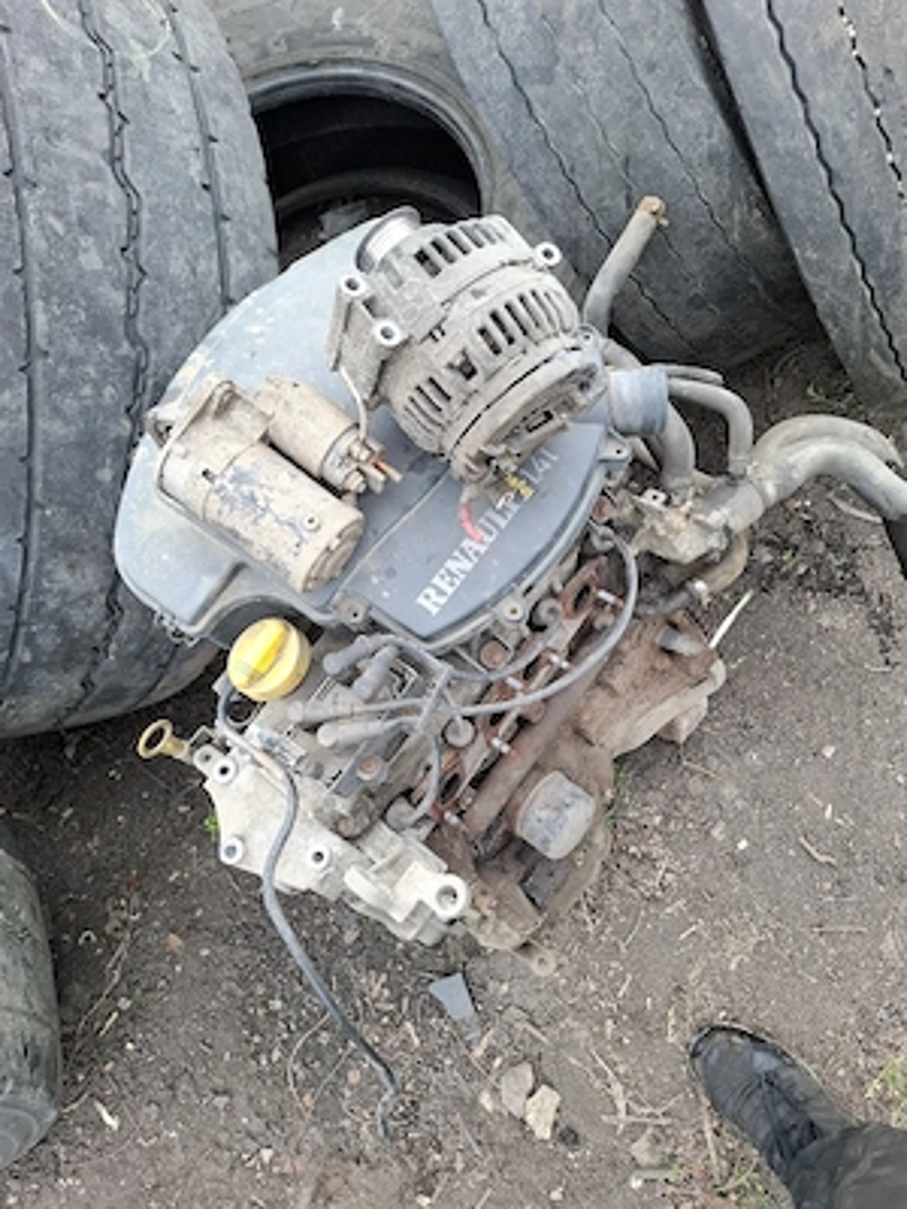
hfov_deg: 58.9
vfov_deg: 73.9
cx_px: 454
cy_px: 604
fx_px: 804
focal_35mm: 23
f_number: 1.8
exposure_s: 1/135
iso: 50
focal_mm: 5.54
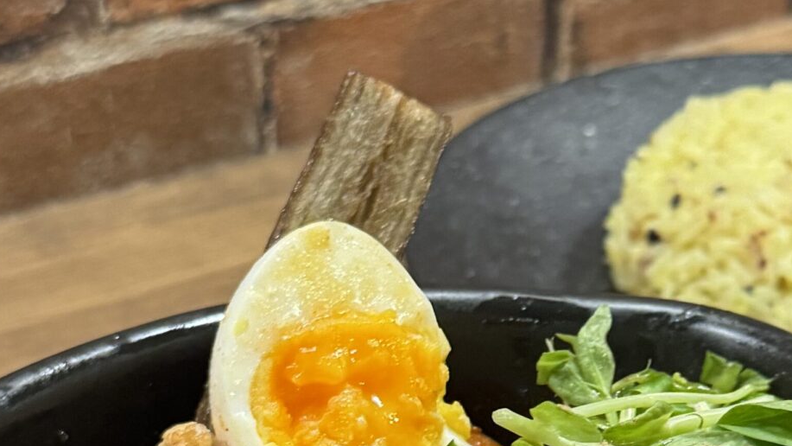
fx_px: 1533
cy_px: 704
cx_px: 527
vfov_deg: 15.1
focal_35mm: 73
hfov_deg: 28.8
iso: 640
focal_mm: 6.76
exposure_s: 1/33
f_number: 1.78
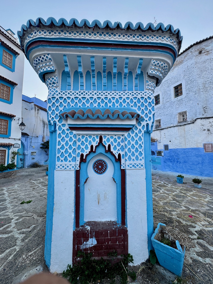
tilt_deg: +2.0
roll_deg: +0.8
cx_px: 106
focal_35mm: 14
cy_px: 142
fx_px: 115
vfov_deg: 102.1
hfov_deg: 85.7
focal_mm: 2.22
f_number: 2.2
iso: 50
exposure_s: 1/99
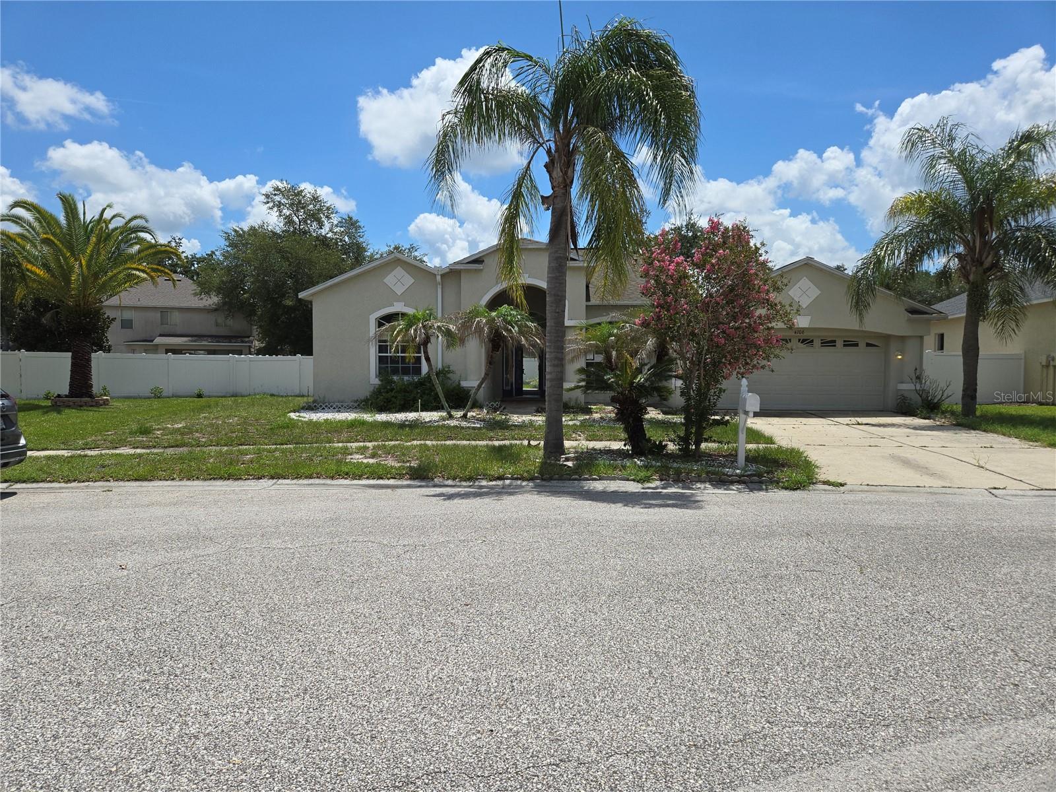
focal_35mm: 23
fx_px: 702
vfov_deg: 58.9
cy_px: 396
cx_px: 528
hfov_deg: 73.9
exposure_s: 1/3018
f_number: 1.8
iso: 25
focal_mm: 5.4
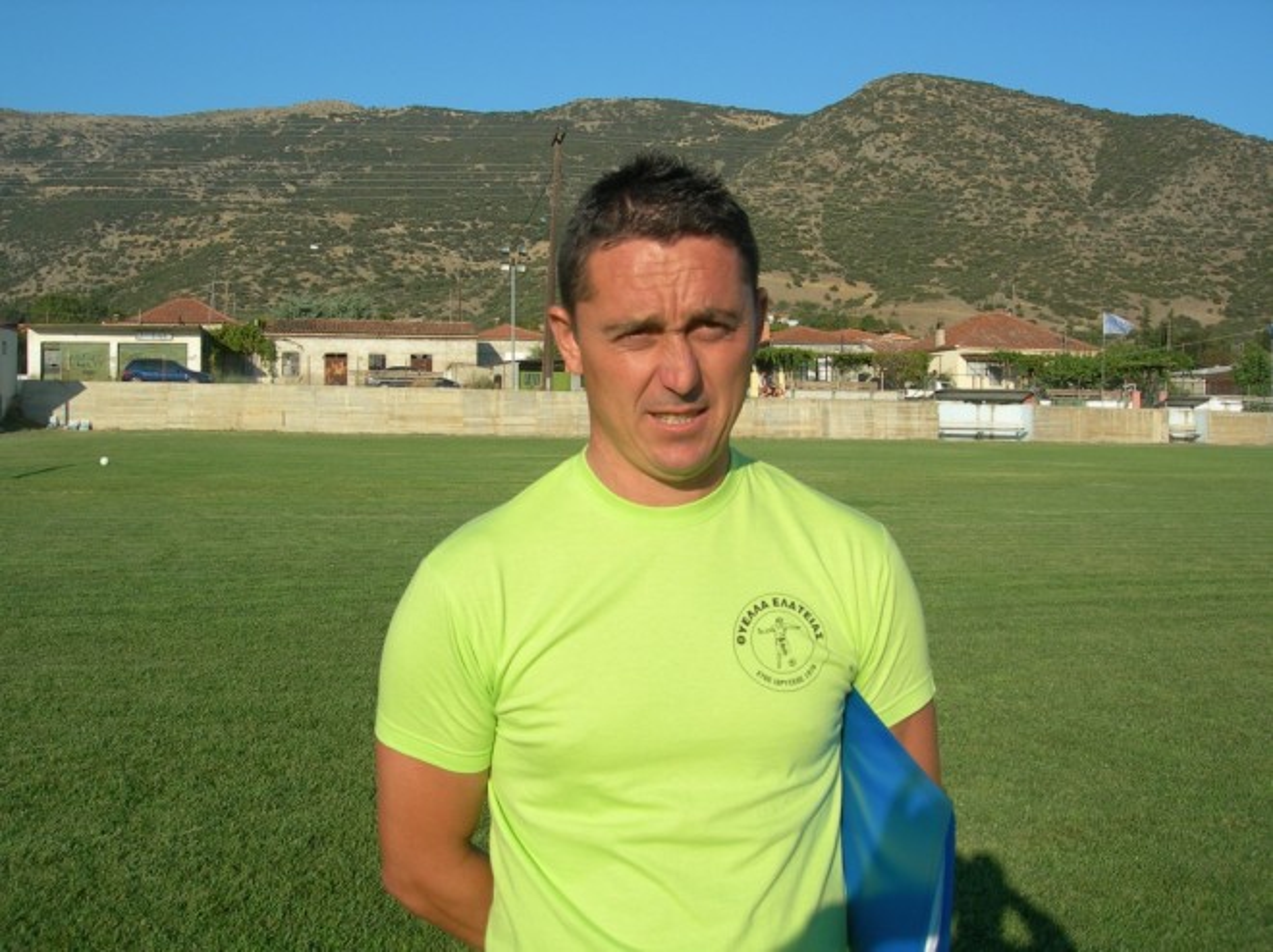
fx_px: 1396
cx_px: 636
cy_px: 476
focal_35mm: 38
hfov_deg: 49.0
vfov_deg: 37.7
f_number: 4.8
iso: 50
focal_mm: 7.8
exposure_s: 1/579
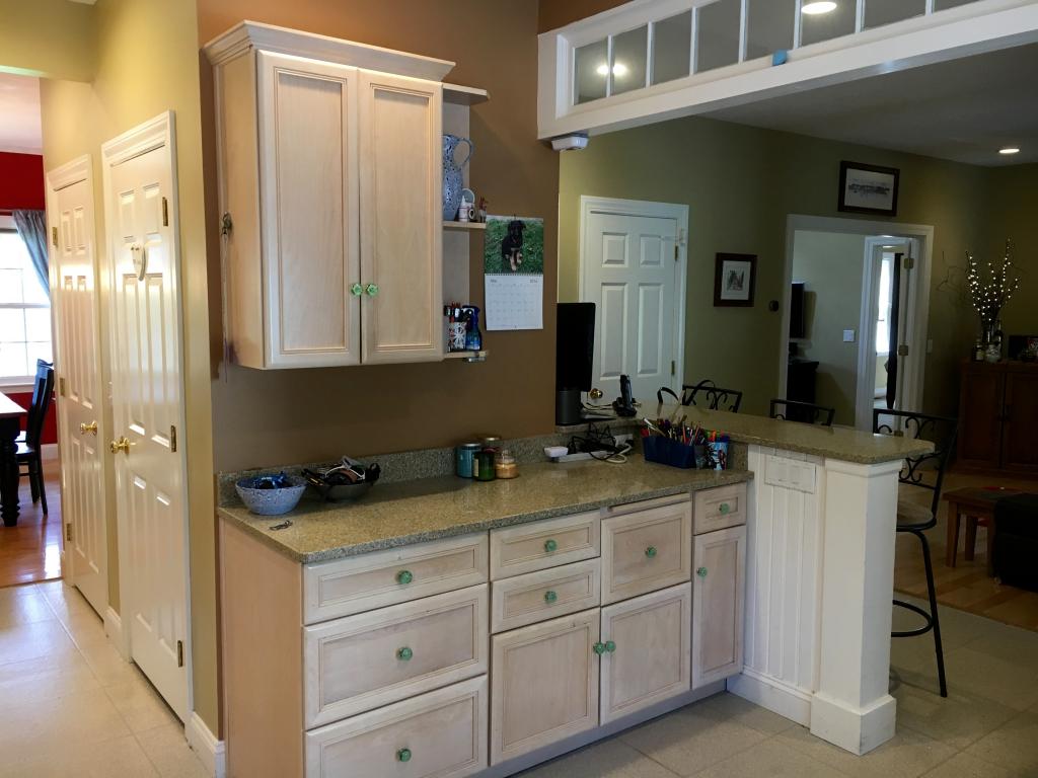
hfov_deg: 61.7
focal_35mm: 29
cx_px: 519
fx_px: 870
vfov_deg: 48.2
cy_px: 389
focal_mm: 4.15
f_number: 2.2
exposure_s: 1/30
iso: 80
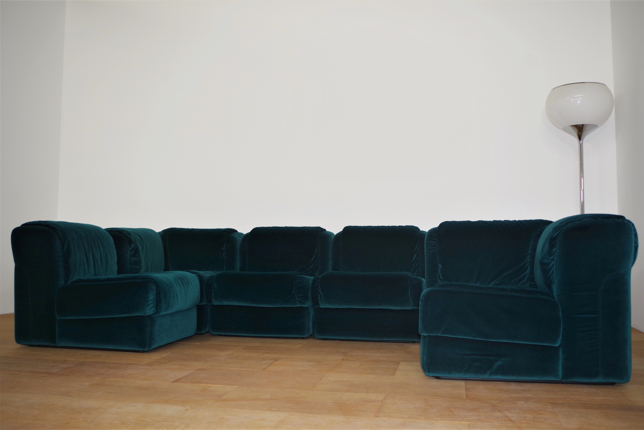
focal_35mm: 31
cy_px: 215
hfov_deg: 60.3
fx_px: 555
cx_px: 322
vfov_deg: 42.3
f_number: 4
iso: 200
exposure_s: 1/50
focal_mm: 21.25
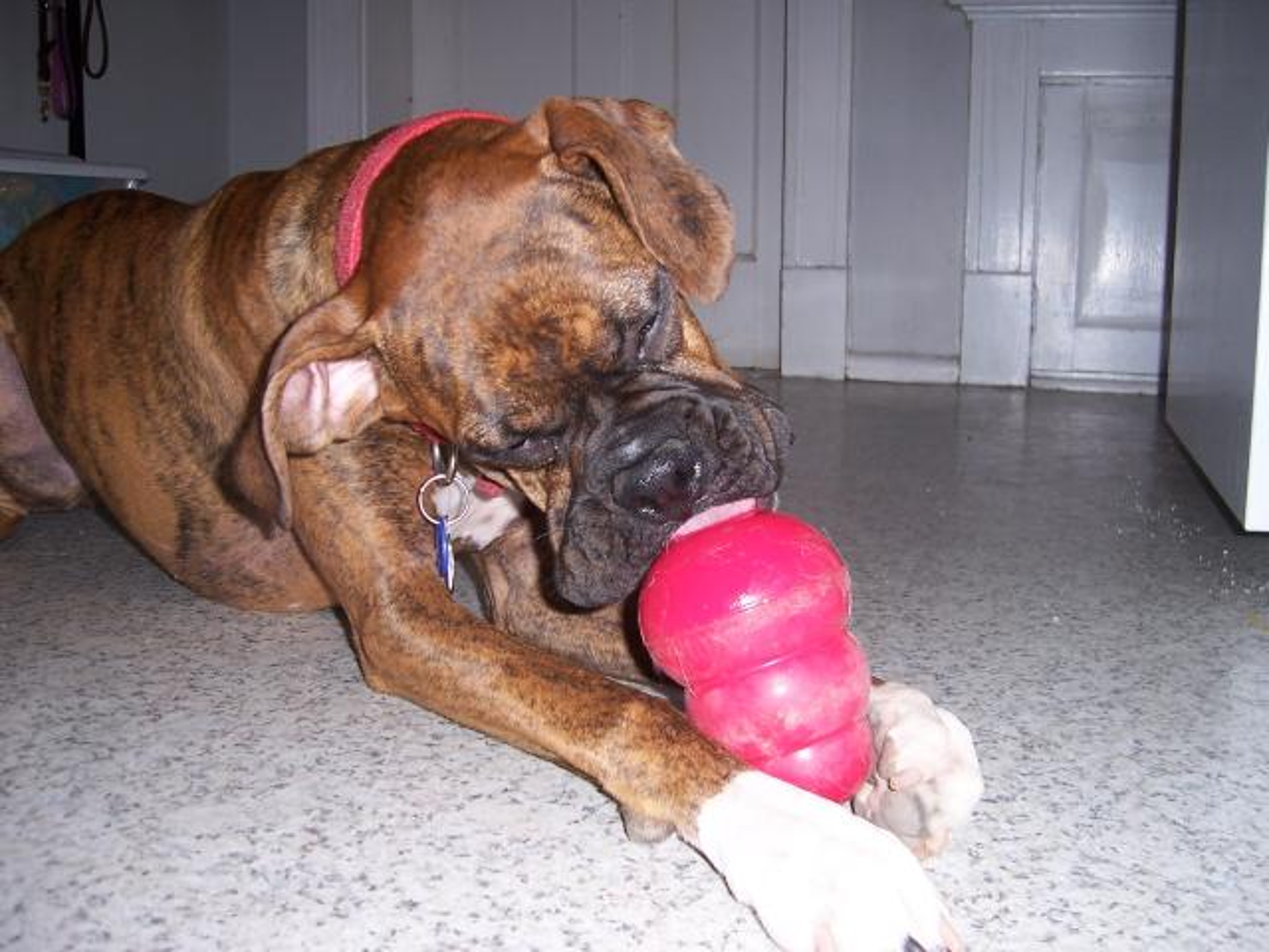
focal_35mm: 36
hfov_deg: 51.4
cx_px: 634
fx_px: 1320
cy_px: 476
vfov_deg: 39.7
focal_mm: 6
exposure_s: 1/60
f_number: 3
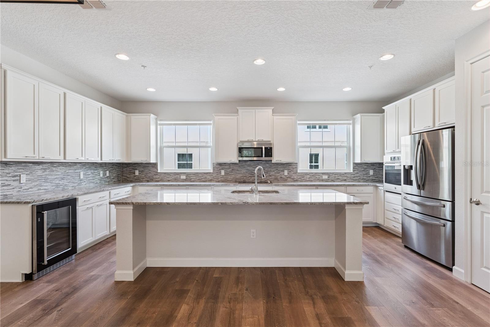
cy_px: 164
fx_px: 225
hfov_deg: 95.0
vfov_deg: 72.0
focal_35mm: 16
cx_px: 245
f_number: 11
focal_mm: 16.5
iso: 800
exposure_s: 1/60
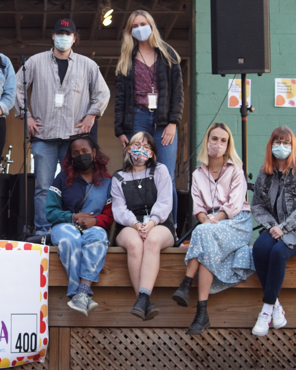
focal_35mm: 121
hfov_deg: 12.6
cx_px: -4
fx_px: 1324
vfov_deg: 15.9
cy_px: 178
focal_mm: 45
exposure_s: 1/400
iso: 800
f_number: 4
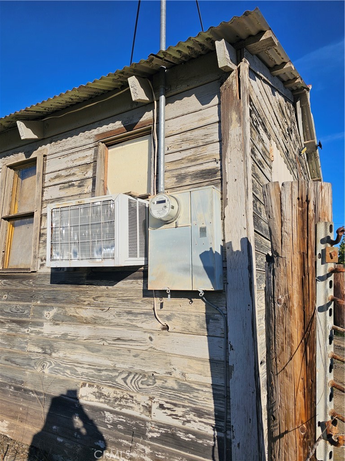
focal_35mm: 23
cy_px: 230
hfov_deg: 58.9
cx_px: 172
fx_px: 306
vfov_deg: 73.9
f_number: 1.7
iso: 10
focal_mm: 6.3
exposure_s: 1/1293
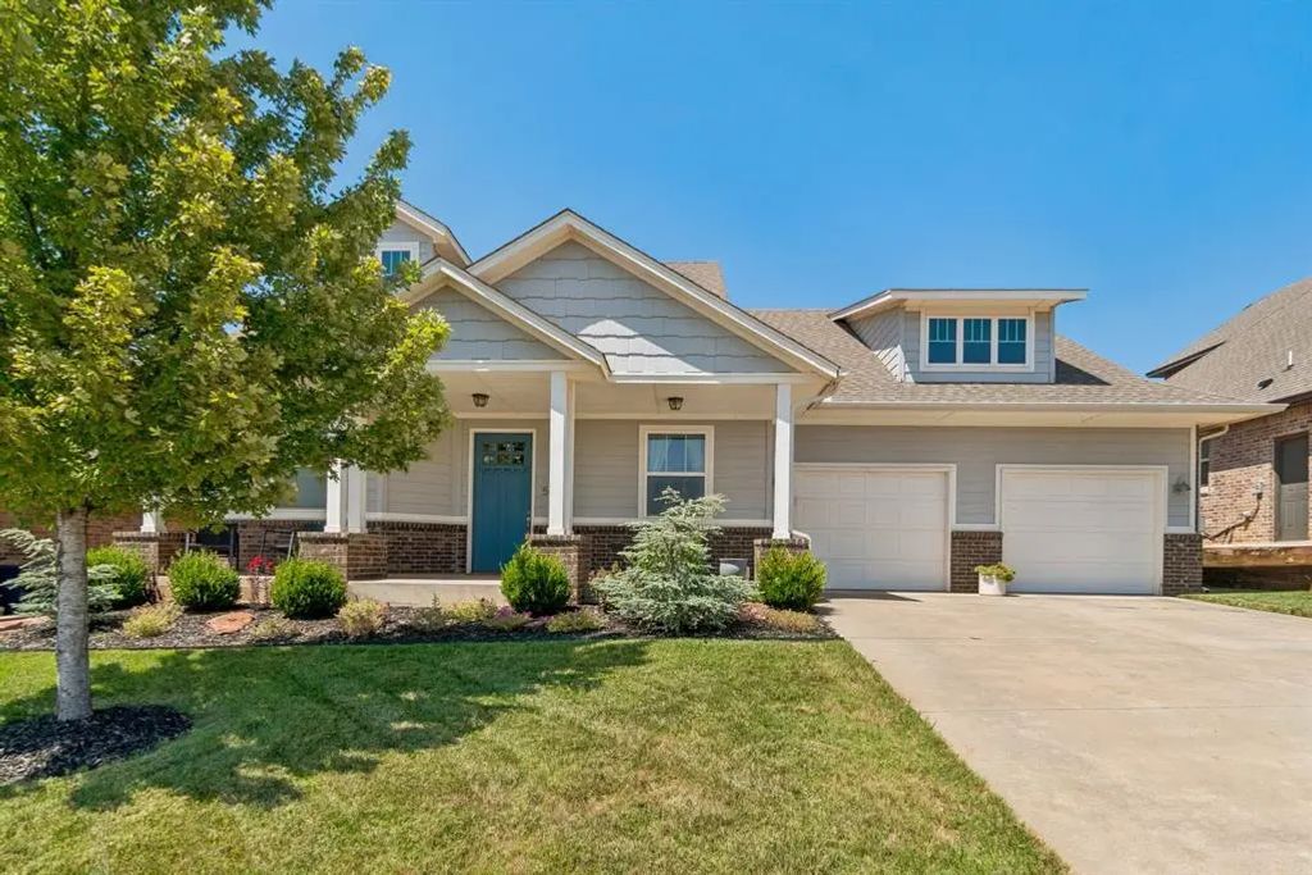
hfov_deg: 90.0
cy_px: 438
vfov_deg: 67.4
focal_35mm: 18
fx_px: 656
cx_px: 656
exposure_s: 1/500
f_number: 9
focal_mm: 12
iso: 100
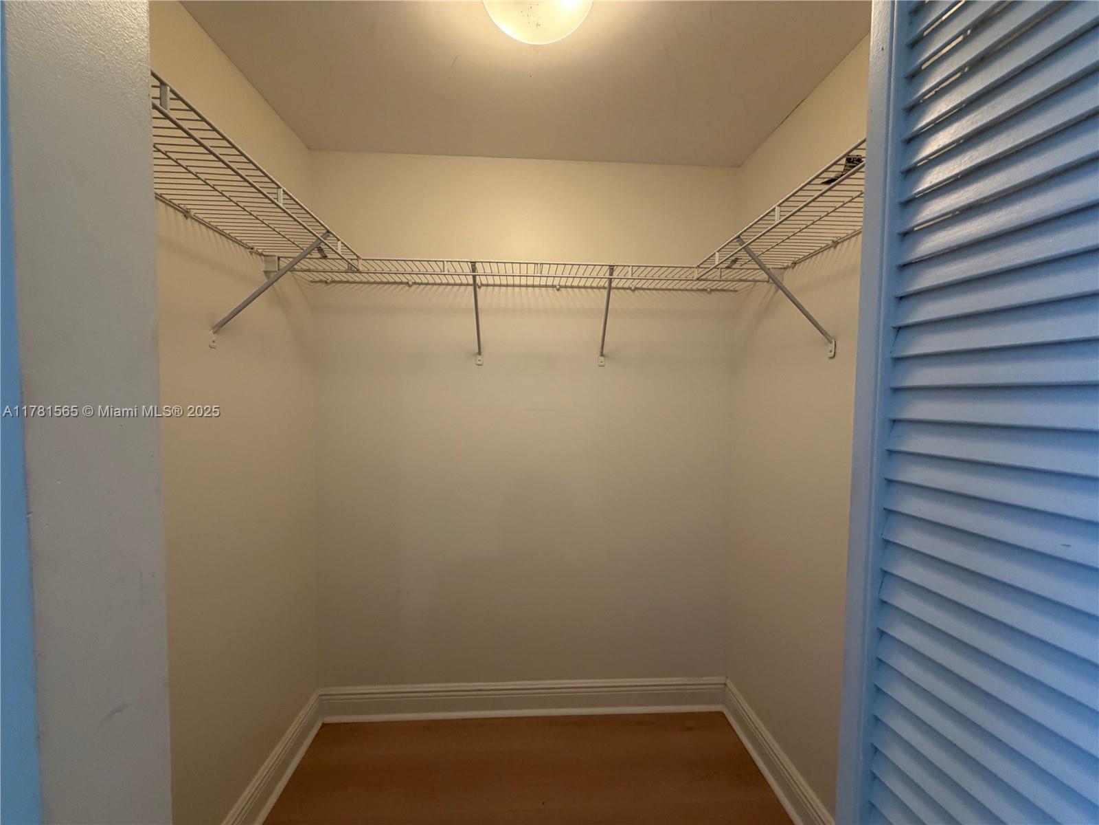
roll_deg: -0.8
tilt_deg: -2.3
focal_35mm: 14
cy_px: 412
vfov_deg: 85.7
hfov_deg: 102.1
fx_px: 444
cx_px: 550
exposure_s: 1/60
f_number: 2.2
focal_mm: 2.22
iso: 200
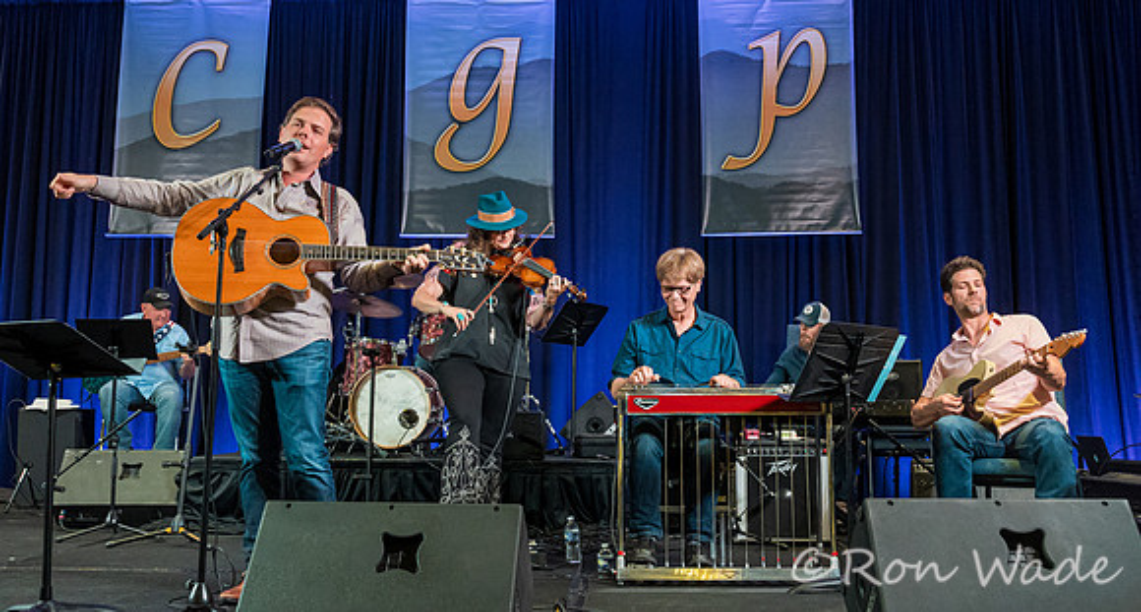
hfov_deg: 57.9
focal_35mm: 34
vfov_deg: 33.1
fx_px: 1030
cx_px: 597
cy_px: 321
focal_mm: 24
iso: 4000
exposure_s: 1/200
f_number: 5
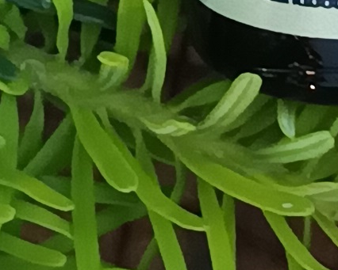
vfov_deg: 12.0
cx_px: 290
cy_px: -324
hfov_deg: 17.3
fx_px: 1101
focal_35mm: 110
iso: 1499
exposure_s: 1/25
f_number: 1.7
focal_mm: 5.31
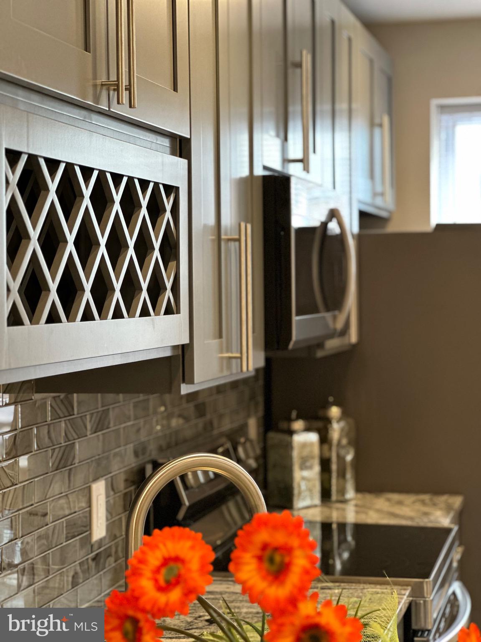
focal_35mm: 77
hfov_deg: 19.1
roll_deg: +0.4
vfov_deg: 25.3
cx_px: 240
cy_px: 321
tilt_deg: -1.0
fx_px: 1427
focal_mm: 9
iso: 250
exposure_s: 1/40
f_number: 2.8
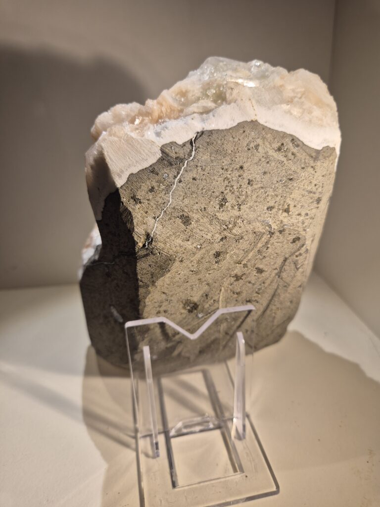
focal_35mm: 23
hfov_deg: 58.9
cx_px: 190
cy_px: 254
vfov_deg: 73.9
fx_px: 337
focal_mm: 5.4
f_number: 1.8
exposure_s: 1/180
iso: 32
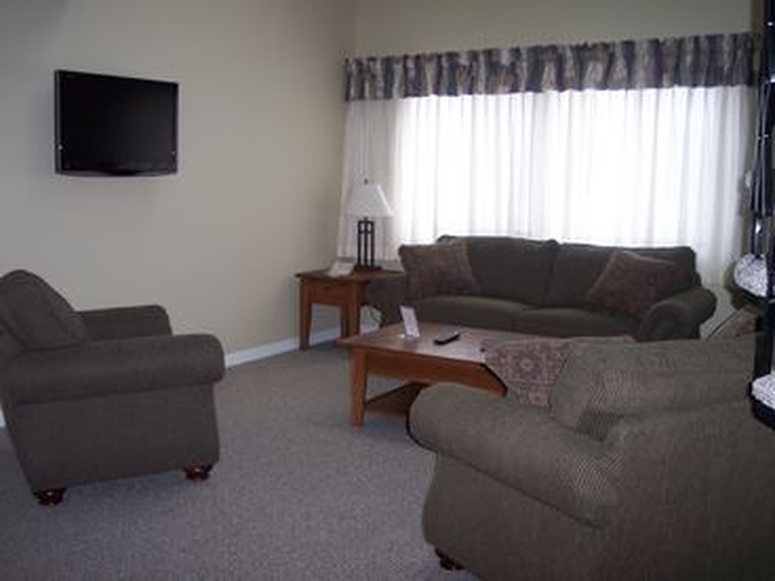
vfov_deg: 37.7
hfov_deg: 49.0
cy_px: 290
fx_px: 851
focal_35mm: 38
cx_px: 388
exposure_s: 1/30
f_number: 2.8
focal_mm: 8
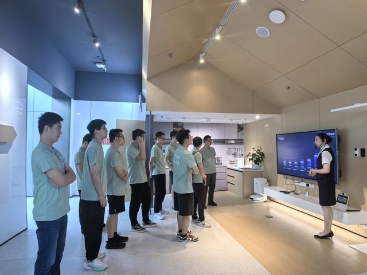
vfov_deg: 66.0
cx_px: 184
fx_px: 212
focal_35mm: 20
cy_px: 138
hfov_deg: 81.7
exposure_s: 1/50
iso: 320
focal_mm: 1.95
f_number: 2.2
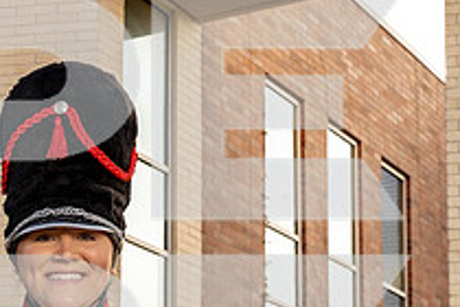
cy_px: 372
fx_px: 1482
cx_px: -147
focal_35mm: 116
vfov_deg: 11.6
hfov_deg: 16.6
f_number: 8
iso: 500
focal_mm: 42
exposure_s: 1/250
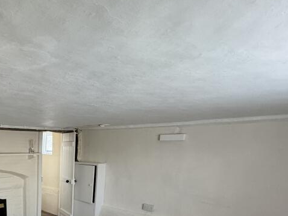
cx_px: 49
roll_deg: -1.0
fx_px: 249
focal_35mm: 30
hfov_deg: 54.9
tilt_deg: -15.3
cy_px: 214
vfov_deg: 41.1
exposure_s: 1/60
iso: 400
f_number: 2.2
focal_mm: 2.22
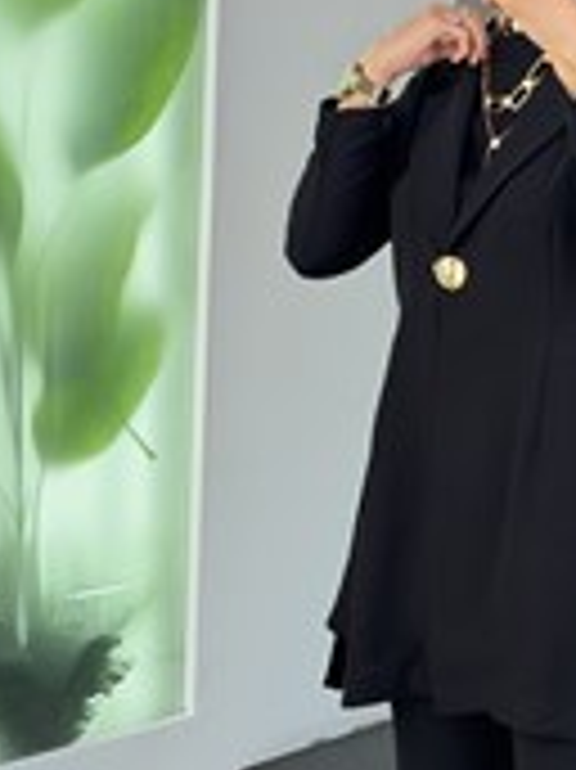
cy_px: 227
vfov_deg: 16.9
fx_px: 2577
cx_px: 495
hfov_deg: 12.7
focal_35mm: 116
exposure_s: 1/100
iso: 50
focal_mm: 6.76
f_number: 1.78
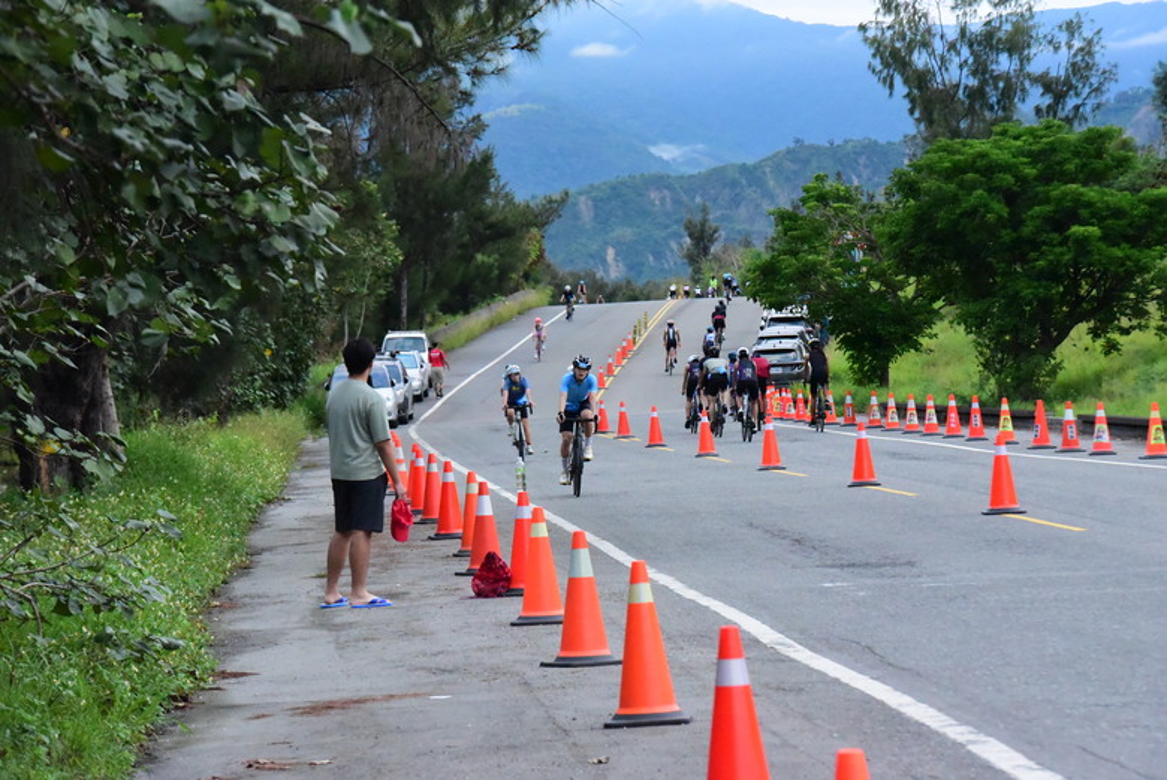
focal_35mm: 145
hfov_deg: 14.1
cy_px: 390
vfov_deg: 9.5
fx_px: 4703
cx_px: 584
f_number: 9
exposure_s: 1/4000
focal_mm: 145
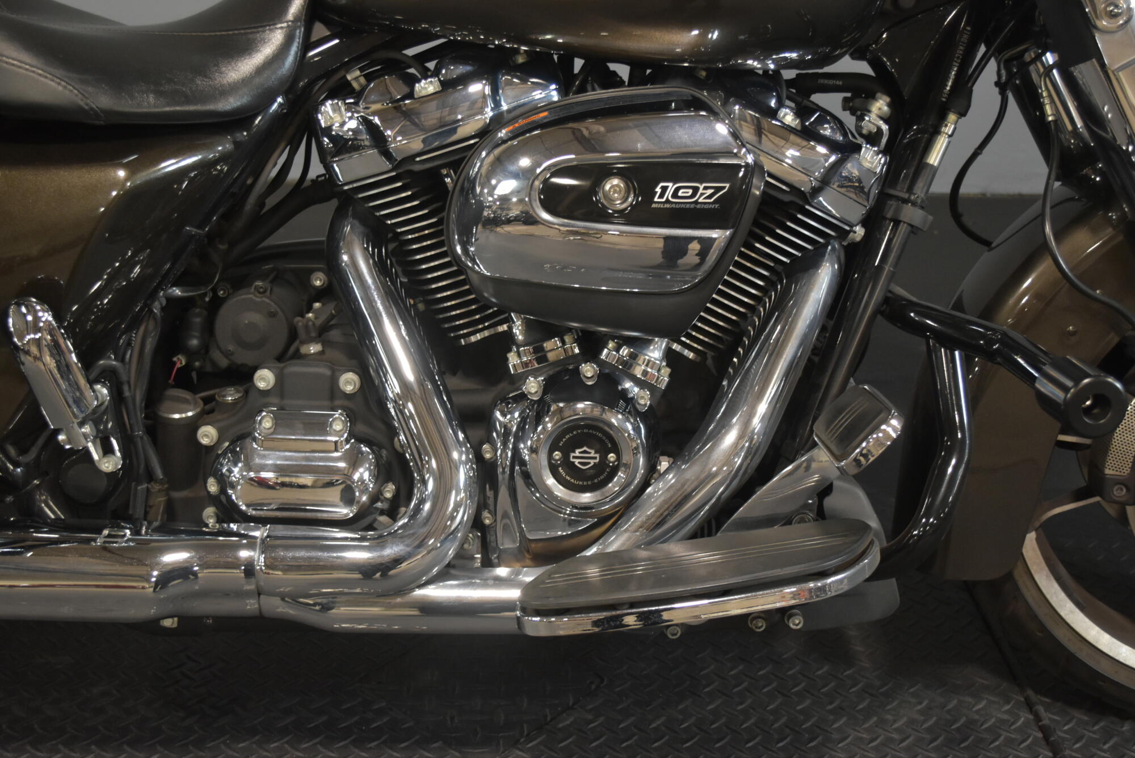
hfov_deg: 43.6
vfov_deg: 29.9
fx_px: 1419
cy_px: 379
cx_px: 568
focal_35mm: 45
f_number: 4.5
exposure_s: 1/30
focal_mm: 30
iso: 1400
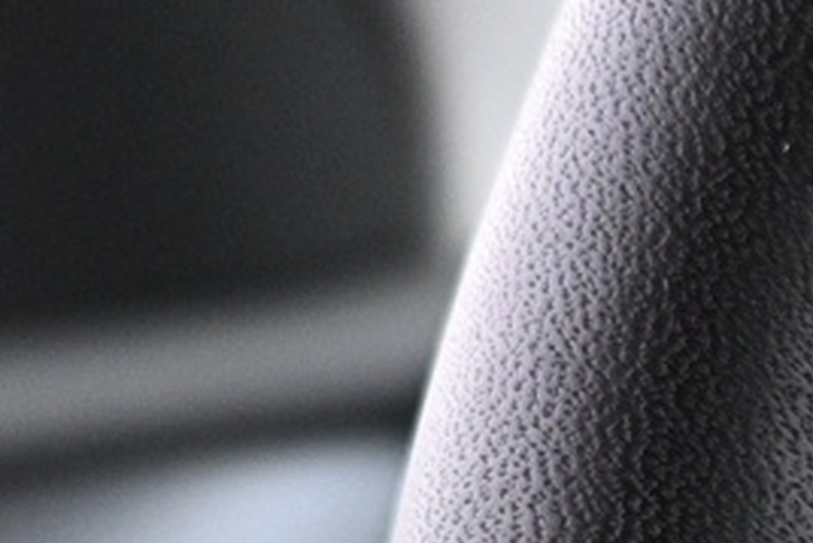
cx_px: 1514
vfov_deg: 8.9
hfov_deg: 12.7
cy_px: 1080
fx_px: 3276
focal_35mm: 145
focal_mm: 16
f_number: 3.5
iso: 1600
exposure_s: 1/15
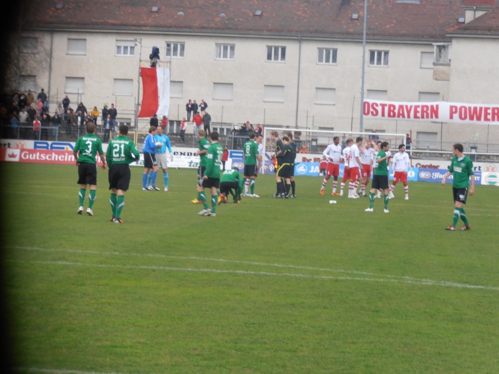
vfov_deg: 8.9
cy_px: 187
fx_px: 2393
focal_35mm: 166
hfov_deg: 11.9
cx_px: 250
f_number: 5.9
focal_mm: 29.44
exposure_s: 1/80
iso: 100
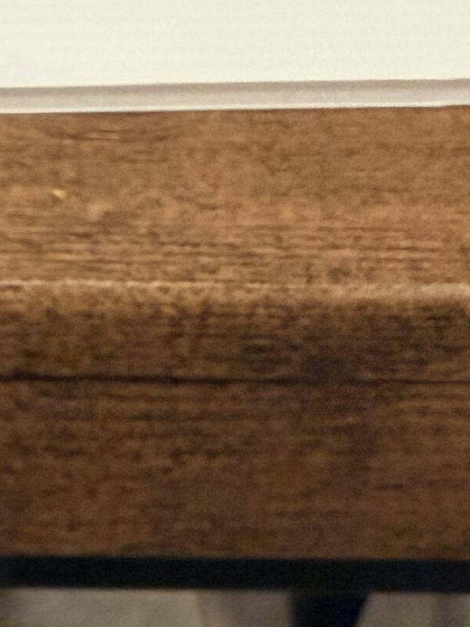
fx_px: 1376
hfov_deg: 17.7
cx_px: -195
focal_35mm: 76
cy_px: 809
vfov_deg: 22.9
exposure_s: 1/52
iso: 640
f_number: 2.2
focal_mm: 2.22
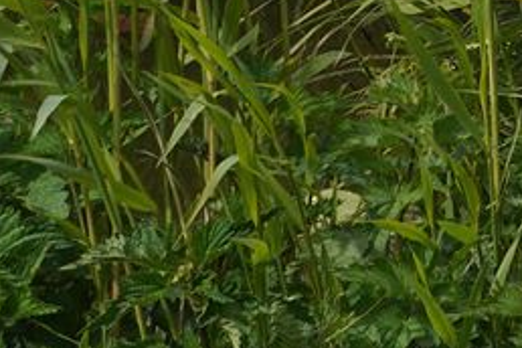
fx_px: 2697
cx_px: 1420
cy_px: -781
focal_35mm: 186
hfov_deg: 9.4
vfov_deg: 6.6
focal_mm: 24
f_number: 13
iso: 100
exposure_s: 1/100
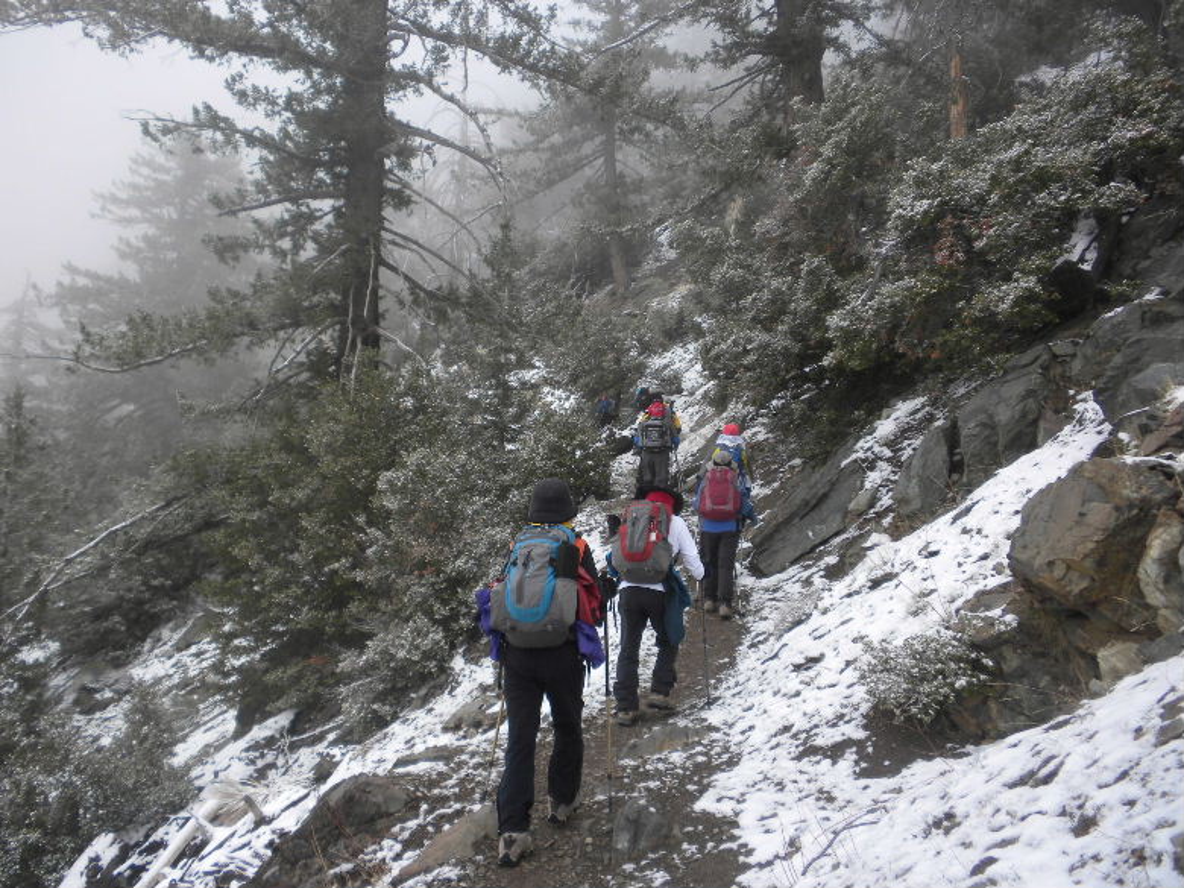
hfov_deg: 50.1
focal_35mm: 37
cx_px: 592
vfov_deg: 38.7
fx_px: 1266
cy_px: 444
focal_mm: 6.6
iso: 64
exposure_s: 1/226
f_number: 3.5
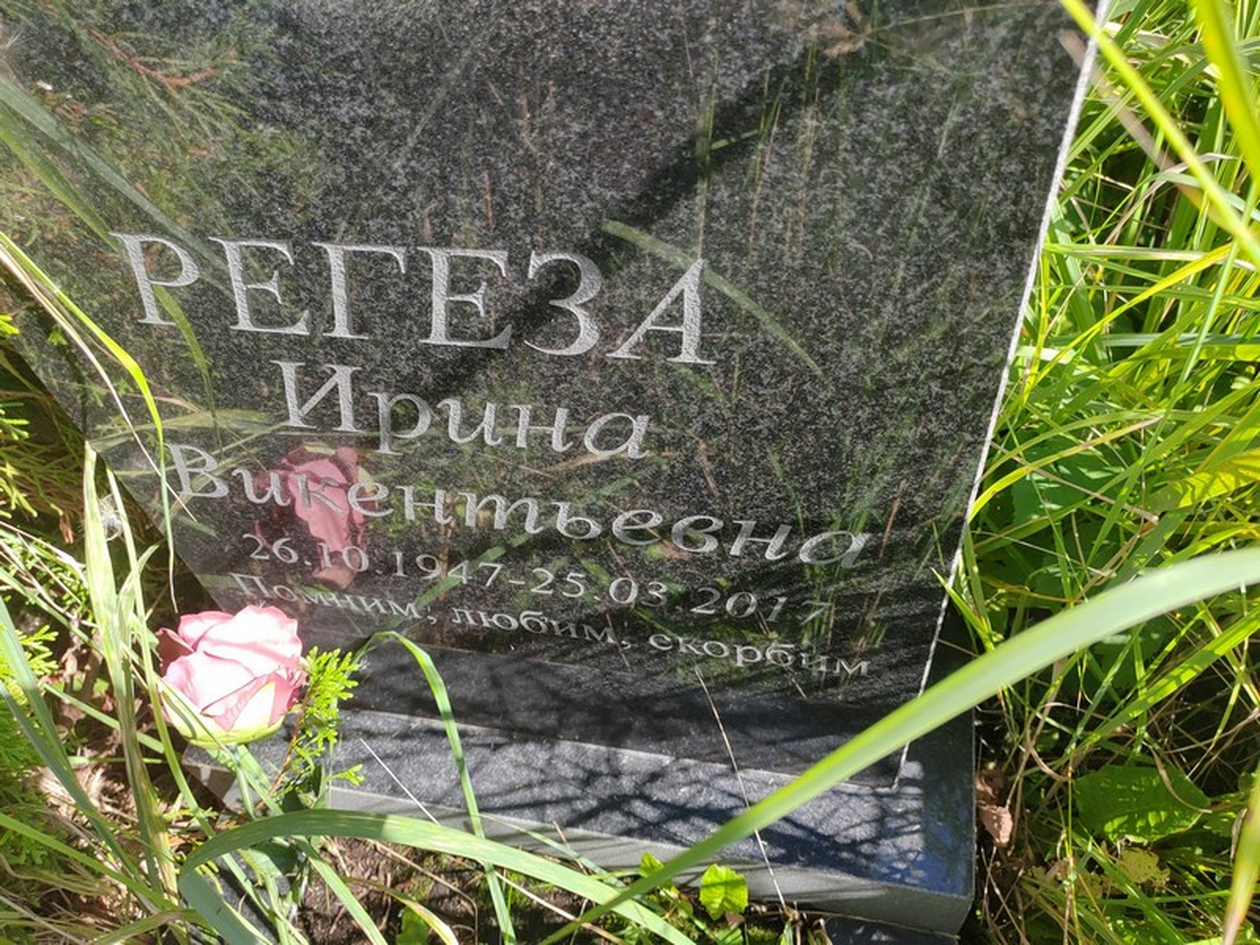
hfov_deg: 65.3
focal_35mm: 27
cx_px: 630
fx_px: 983
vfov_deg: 51.4
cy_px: 472
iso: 100
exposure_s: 1/610
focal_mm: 5.52
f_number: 1.9
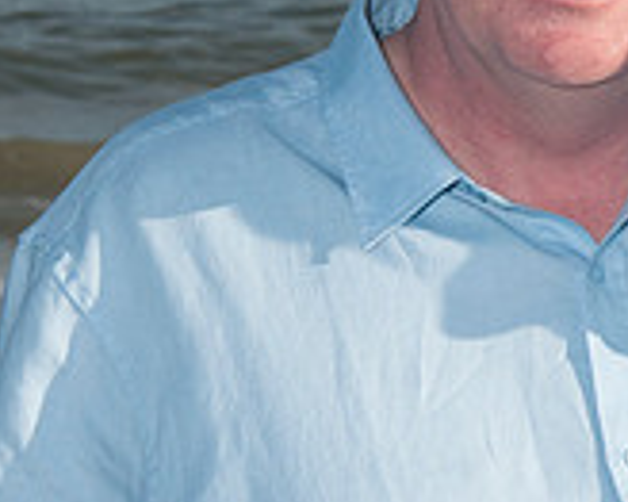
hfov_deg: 6.6
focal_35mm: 288
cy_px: 105
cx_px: 888
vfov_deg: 5.4
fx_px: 5350
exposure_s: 1/250
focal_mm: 58
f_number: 11
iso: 100
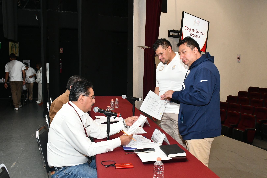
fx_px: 267
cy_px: 89
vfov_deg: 36.9
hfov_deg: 53.1
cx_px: 134
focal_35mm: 36
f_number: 10
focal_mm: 24
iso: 3600
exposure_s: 1/40
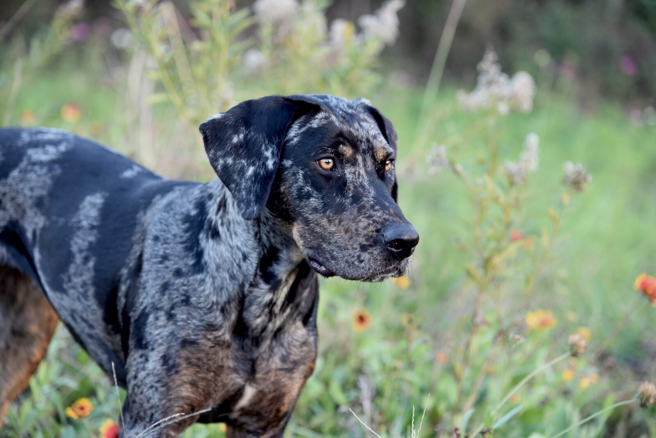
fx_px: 1914
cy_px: 219
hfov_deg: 19.4
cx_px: 328
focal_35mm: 105
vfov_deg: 13.1
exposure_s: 1/80
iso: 400
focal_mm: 105
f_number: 4.5
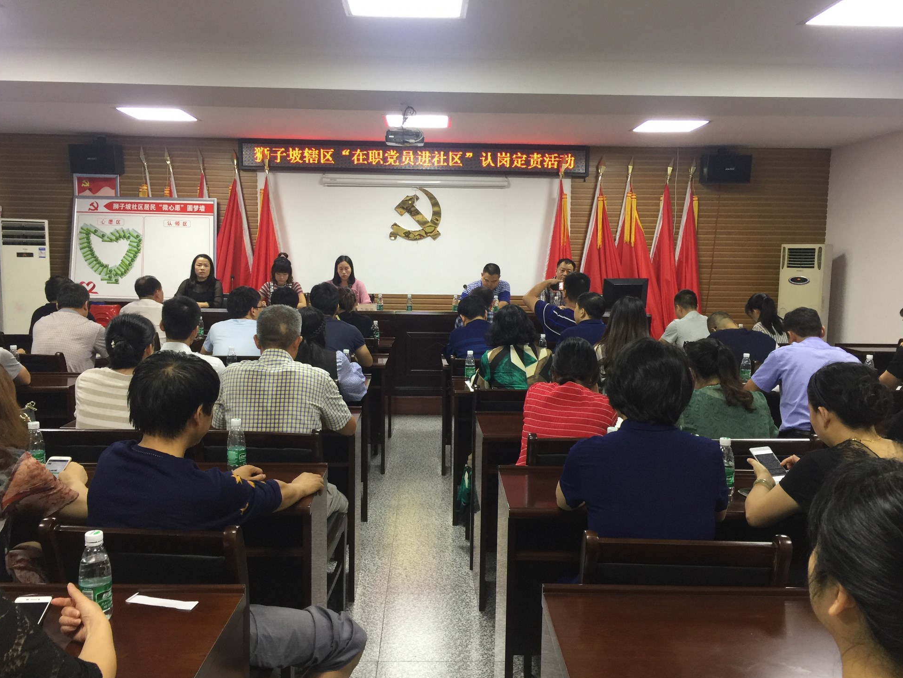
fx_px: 783
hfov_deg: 60.0
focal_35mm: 30
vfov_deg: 46.8
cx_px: 455
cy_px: 350
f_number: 2.2
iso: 40
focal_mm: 4.15
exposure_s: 1/17
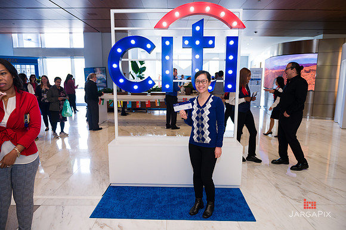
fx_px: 231
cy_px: 115
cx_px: 173
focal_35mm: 24
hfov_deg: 73.8
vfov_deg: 53.1
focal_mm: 24
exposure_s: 1/200
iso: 500
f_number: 4
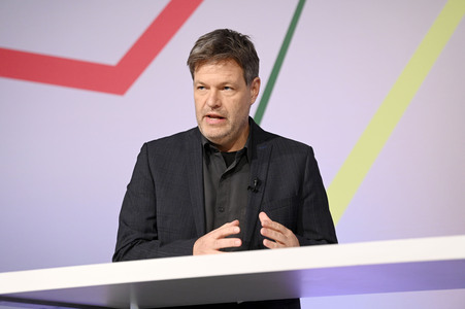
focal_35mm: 155
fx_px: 2001
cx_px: 232
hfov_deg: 13.3
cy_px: 154
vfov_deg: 8.8
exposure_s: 1/500
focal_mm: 155
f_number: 4
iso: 3200
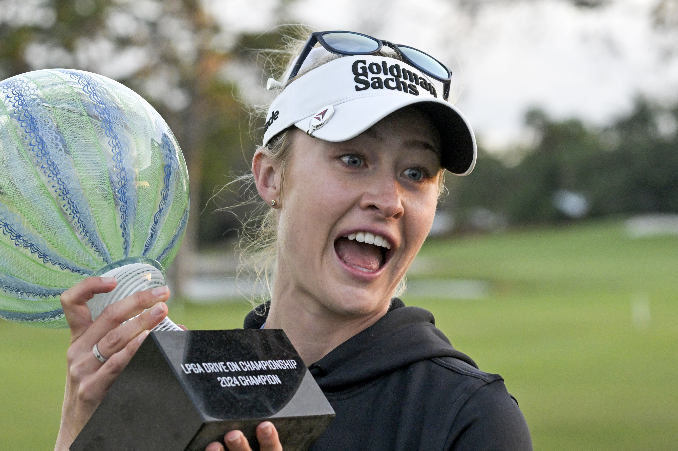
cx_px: 339
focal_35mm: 150
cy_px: 226
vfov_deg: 9.1
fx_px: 2824
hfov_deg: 13.7
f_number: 5.6
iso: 2500
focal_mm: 100
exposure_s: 1/800
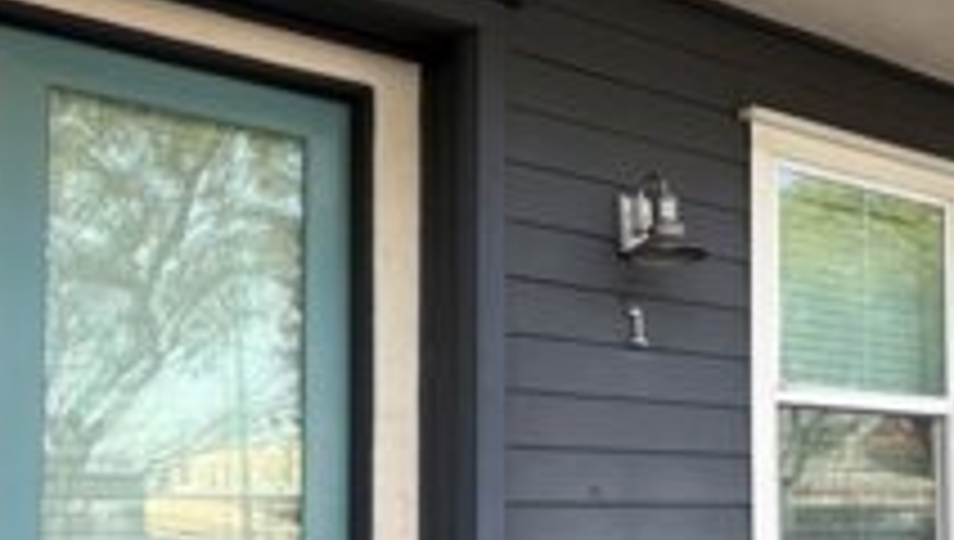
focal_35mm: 48
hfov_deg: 42.0
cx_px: 666
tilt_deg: +4.2
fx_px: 1216
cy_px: 446
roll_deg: +0.7
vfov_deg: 24.6
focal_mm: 5.96
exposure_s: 1/282
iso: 40
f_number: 1.6
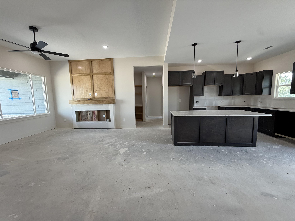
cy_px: 110
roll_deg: +0.6
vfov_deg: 85.7
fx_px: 119
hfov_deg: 102.1
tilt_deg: -5.3
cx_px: 148
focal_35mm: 14
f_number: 2.2
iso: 160
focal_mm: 2.22
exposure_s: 1/120
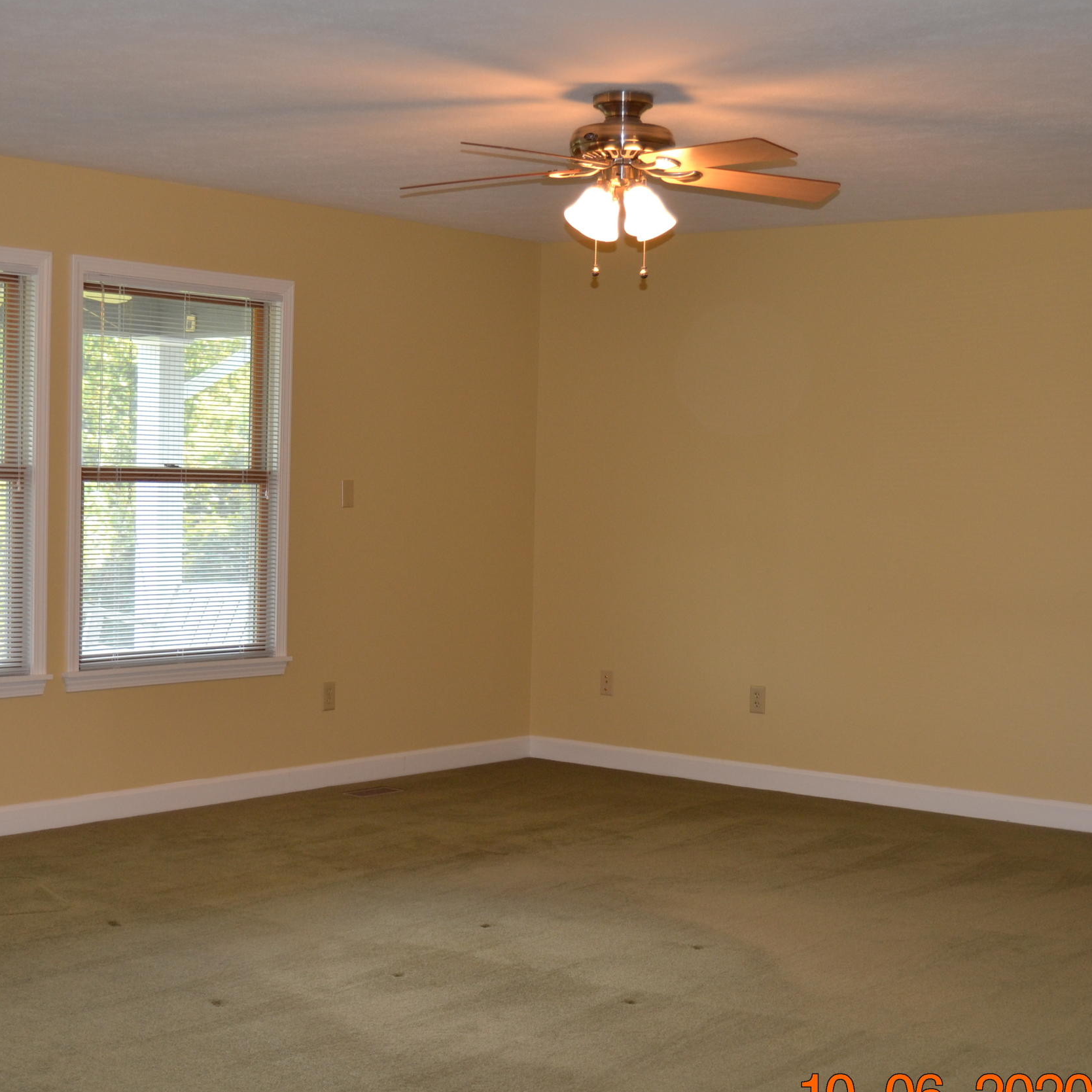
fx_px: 1963
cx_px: 477
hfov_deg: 31.1
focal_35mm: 55
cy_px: 542
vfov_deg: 31.1
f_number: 3.8
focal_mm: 24
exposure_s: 1/60
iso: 400
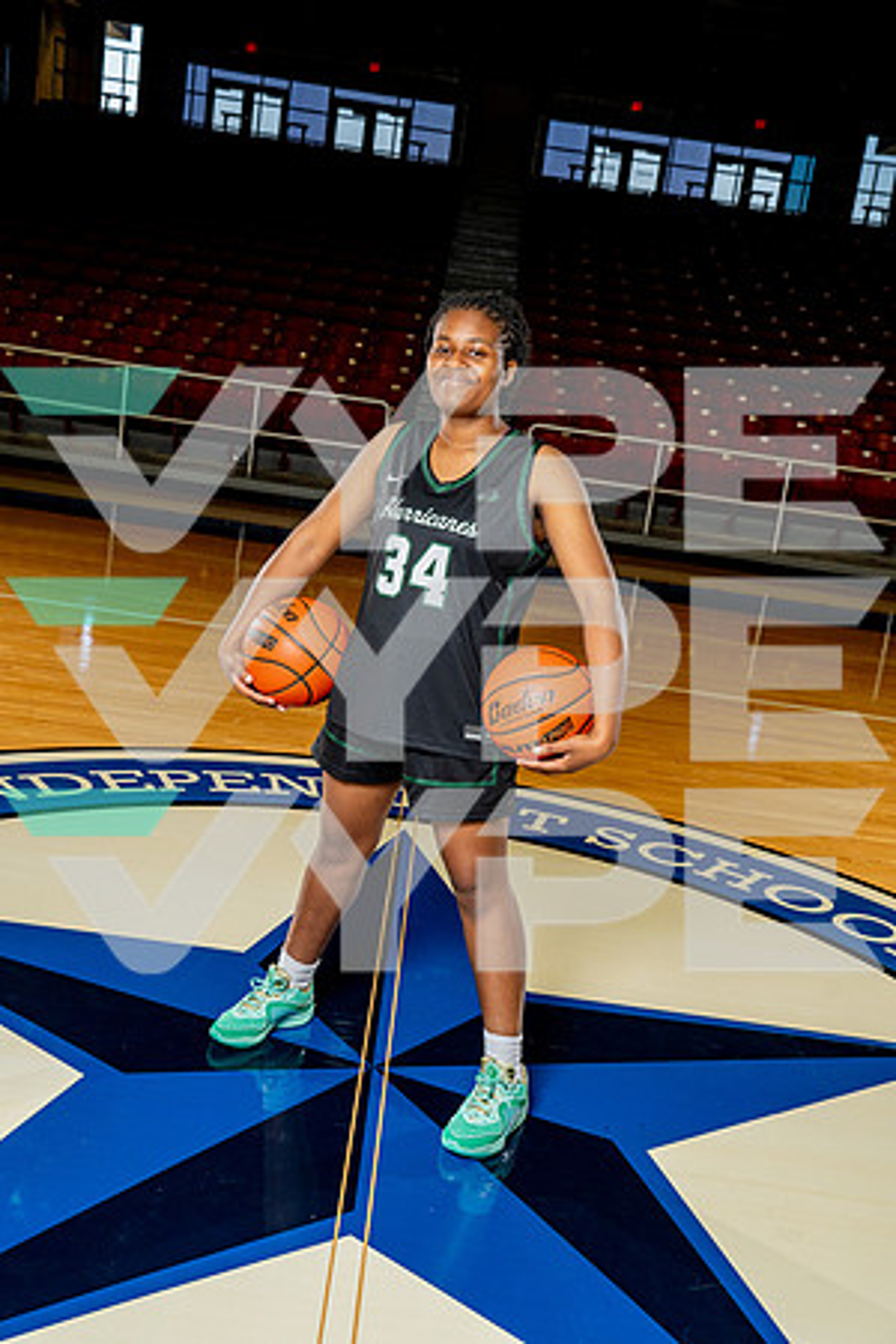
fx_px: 1456
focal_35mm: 39
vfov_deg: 49.6
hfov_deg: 34.2
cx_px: 448
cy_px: 672
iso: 640
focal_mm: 39
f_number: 5.6
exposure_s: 1/250
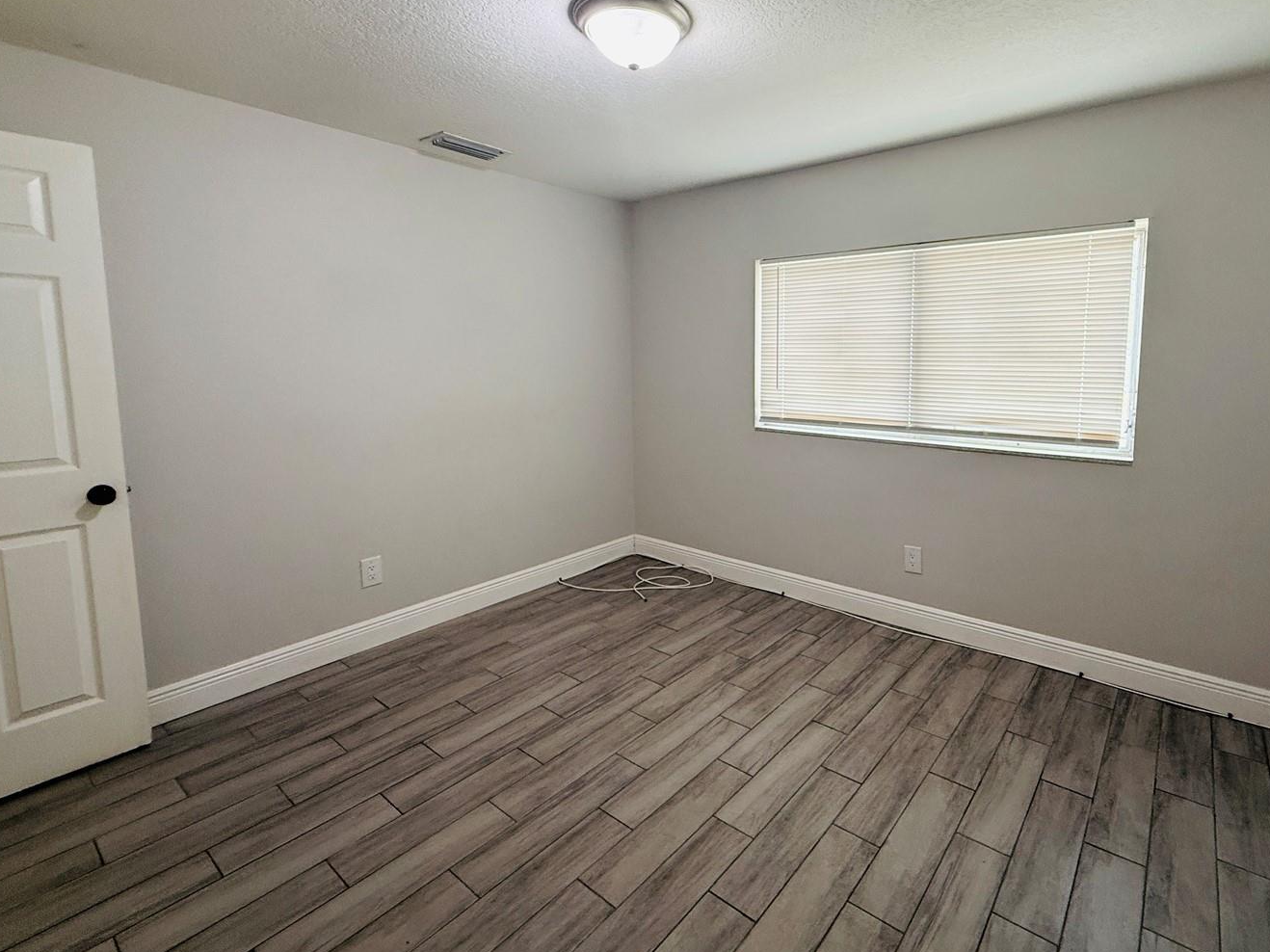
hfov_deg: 90.2
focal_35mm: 17
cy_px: 417
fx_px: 624
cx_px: 744
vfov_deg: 74.4
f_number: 2.2
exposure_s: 1/60
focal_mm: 2.22
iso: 200
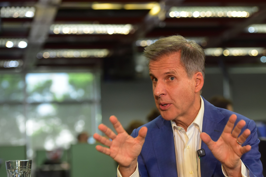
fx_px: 946
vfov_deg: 10.7
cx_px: 171
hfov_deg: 16.0
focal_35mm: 128
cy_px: 107
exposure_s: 1/80
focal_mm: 98
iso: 2000
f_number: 4
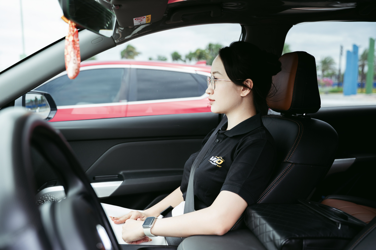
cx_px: 188
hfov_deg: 55.0
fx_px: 361
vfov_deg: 38.3
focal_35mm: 35
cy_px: 125
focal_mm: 34.6
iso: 160
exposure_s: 1/200
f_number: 2.8
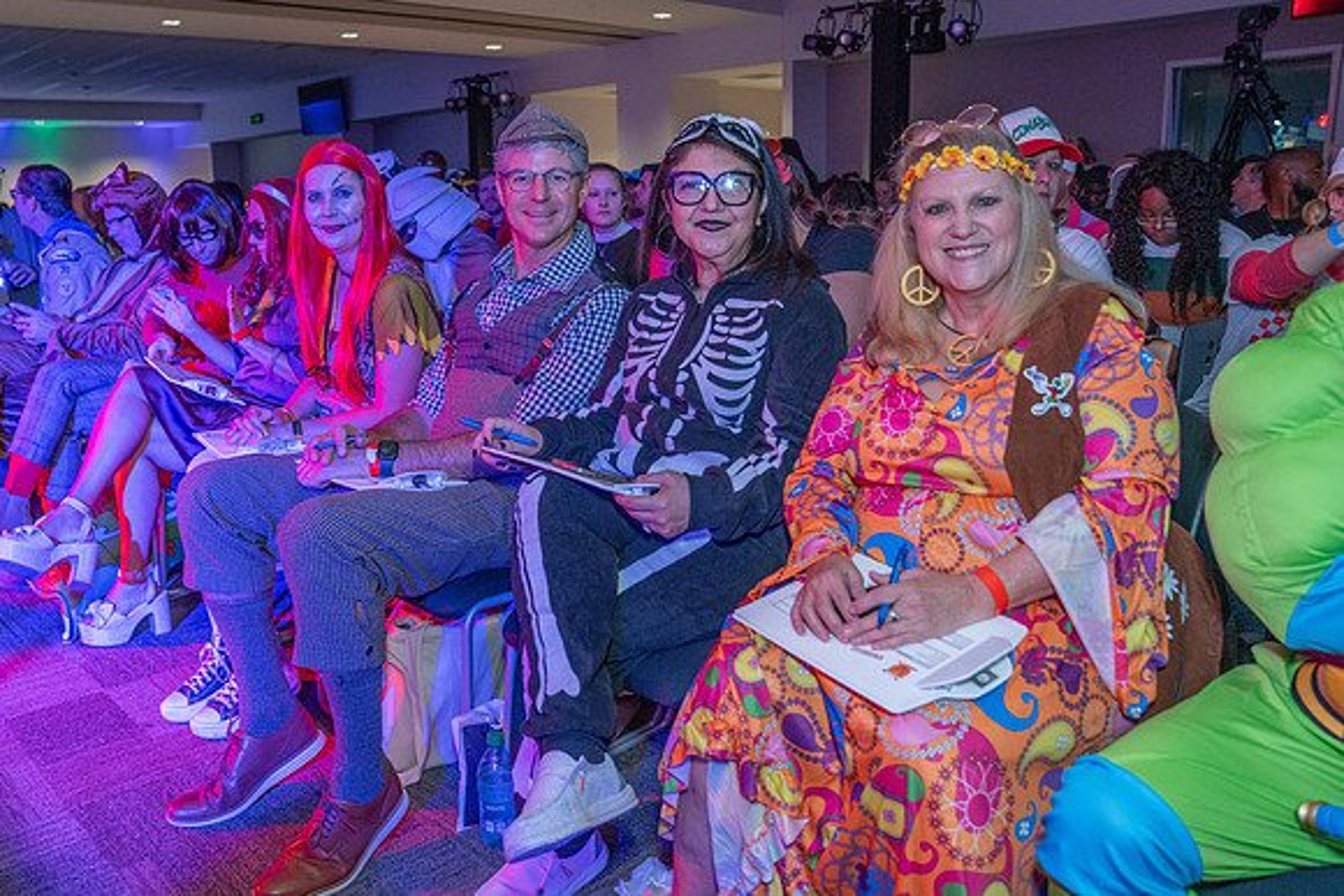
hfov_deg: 65.2
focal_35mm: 28
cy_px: 409
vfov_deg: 46.5
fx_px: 1043
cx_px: 565
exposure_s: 1/160
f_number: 3.5
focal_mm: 24
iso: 2500
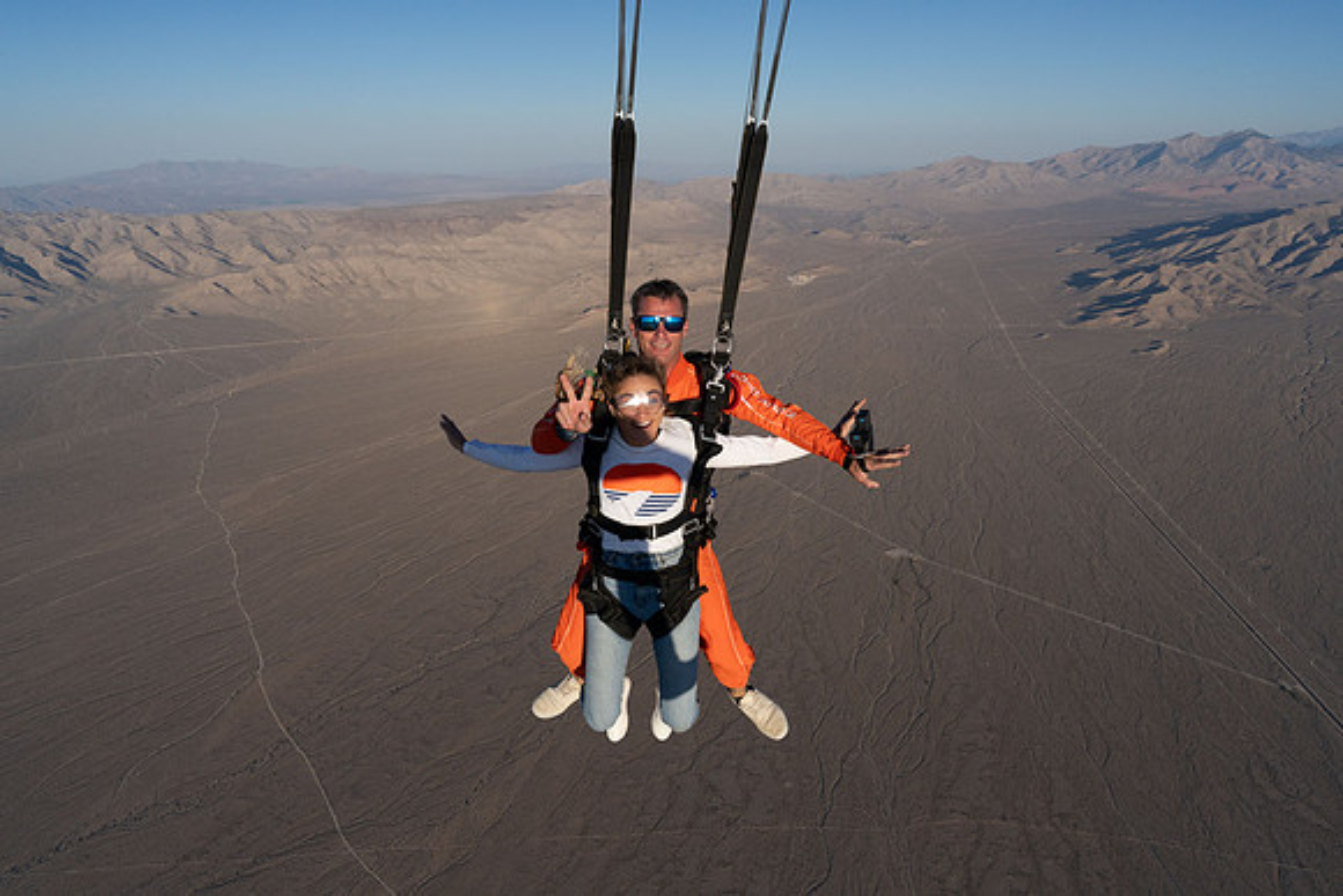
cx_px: 672
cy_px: 448
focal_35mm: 24
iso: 800
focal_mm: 24
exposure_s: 1/2000
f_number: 10
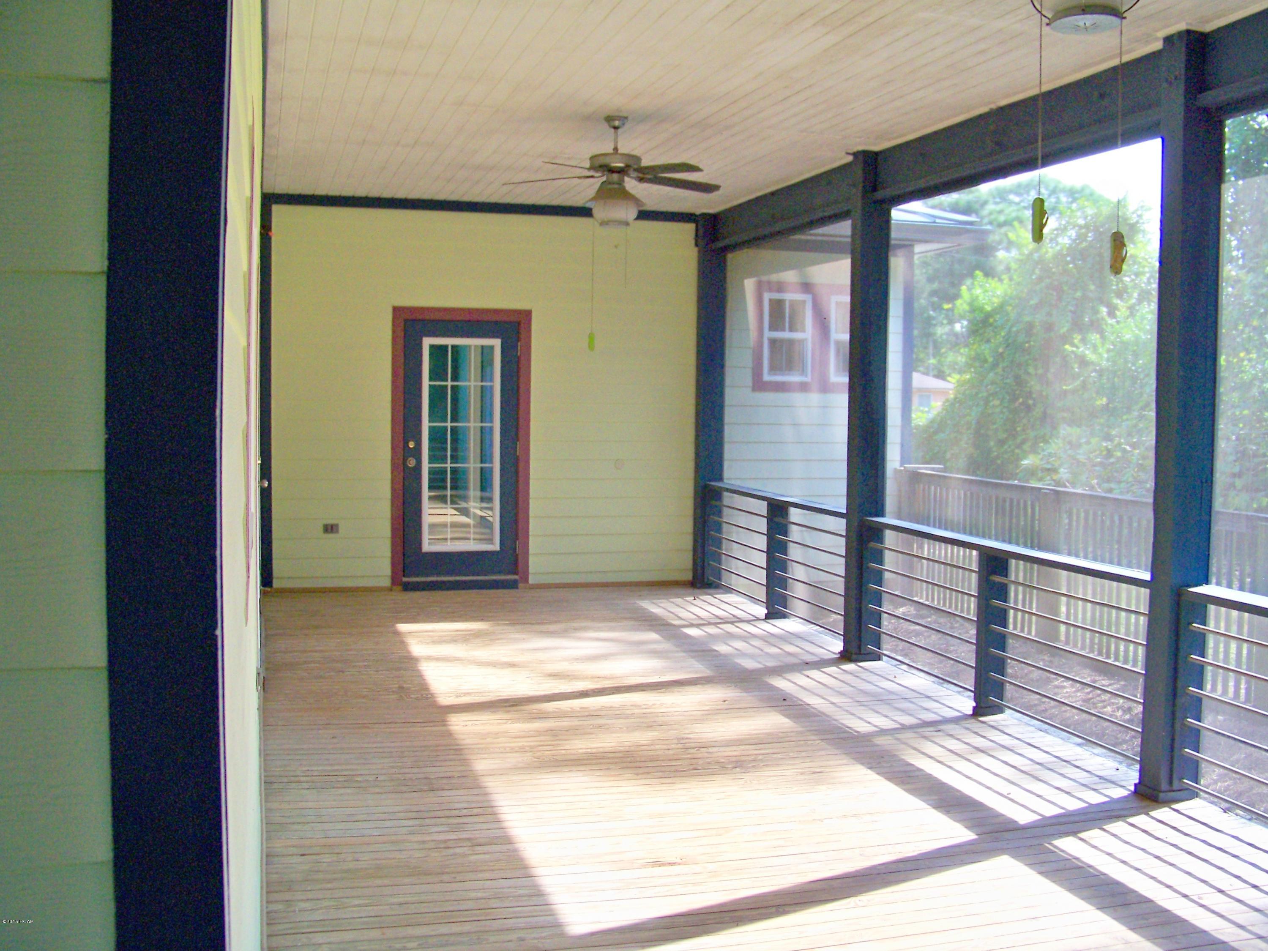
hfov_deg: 55.4
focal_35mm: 33
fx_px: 1209
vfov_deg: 42.9
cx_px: 634
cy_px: 476
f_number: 2.8
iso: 200
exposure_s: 1/200
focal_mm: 5.85
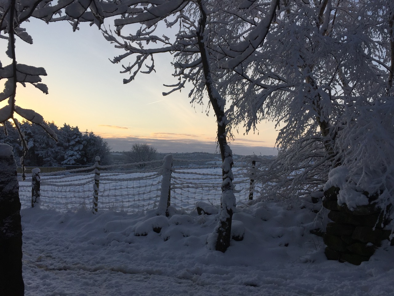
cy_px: 148
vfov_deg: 48.2
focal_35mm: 29
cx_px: 197
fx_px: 330
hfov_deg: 61.7
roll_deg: -4.1
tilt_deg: +1.7
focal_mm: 4.15
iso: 32
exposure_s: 1/1464
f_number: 2.2
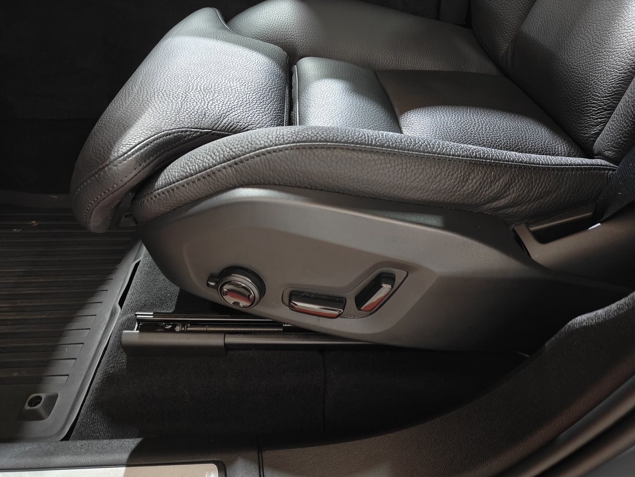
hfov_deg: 71.6
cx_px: 318
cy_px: 238
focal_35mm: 24
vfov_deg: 56.8
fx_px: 440
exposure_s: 1/20
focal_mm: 5.59
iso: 2000
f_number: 1.8
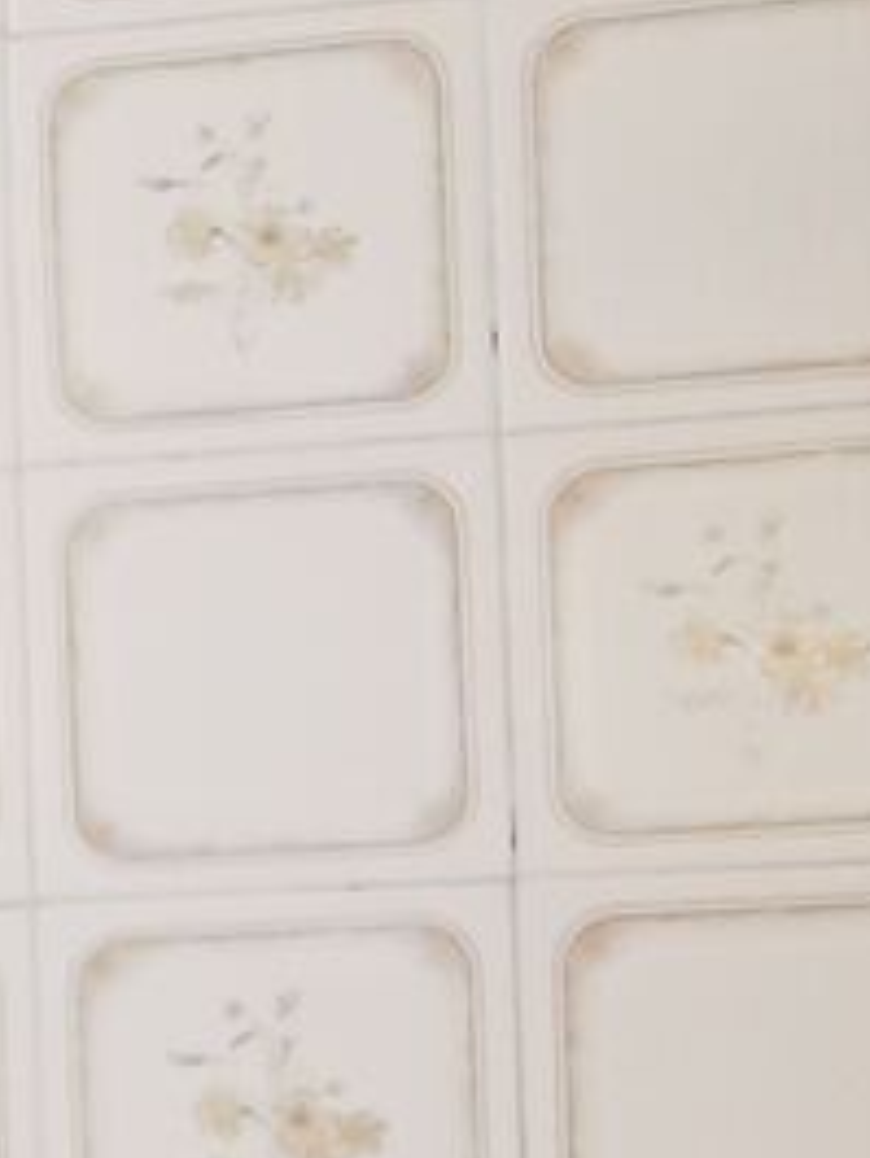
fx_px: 3884
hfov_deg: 10.3
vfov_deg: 16.3
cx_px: -1478
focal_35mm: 116
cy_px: 1381
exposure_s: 1/30
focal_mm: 2.35
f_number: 2.2
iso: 400
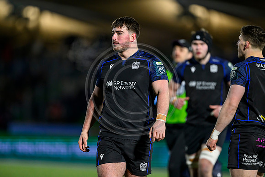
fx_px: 2945
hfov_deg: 5.2
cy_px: 88
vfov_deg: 3.4
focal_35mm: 400
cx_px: 132
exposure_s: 1/1600
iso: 3200
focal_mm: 400
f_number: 3.2
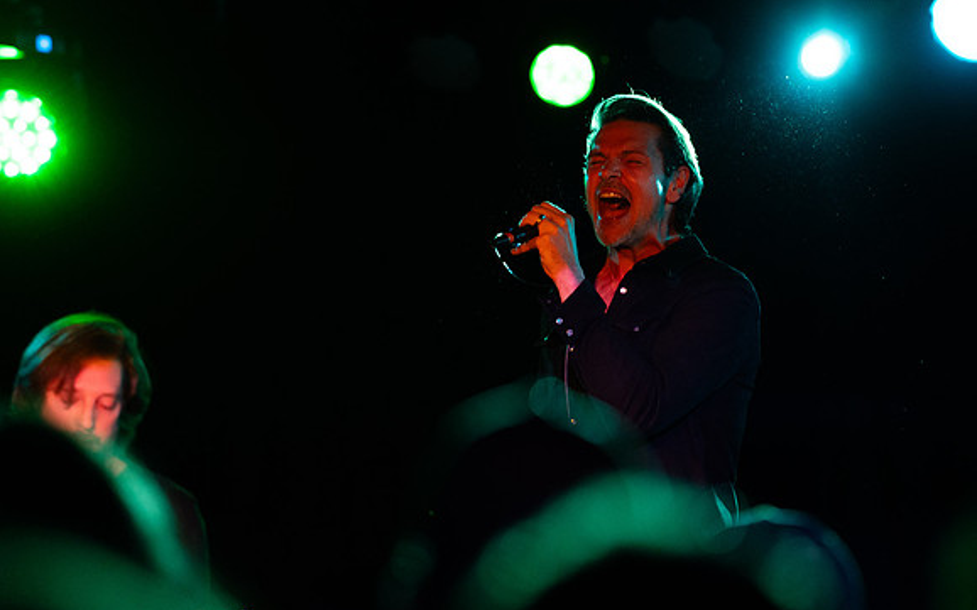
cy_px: 287
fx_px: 5644
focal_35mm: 212
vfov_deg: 6.2
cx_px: 555
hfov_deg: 9.9
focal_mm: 180
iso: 3200
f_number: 3.5
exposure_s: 1/400
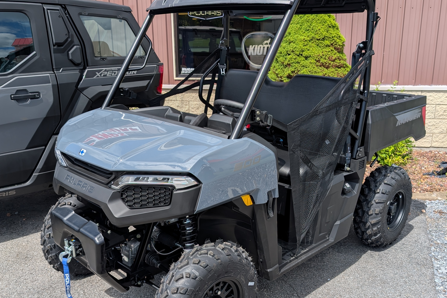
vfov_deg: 38.7
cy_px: 178
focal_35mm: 34
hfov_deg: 55.8
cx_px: 221
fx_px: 422
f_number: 1.68
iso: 20
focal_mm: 6.9
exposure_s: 1/4292
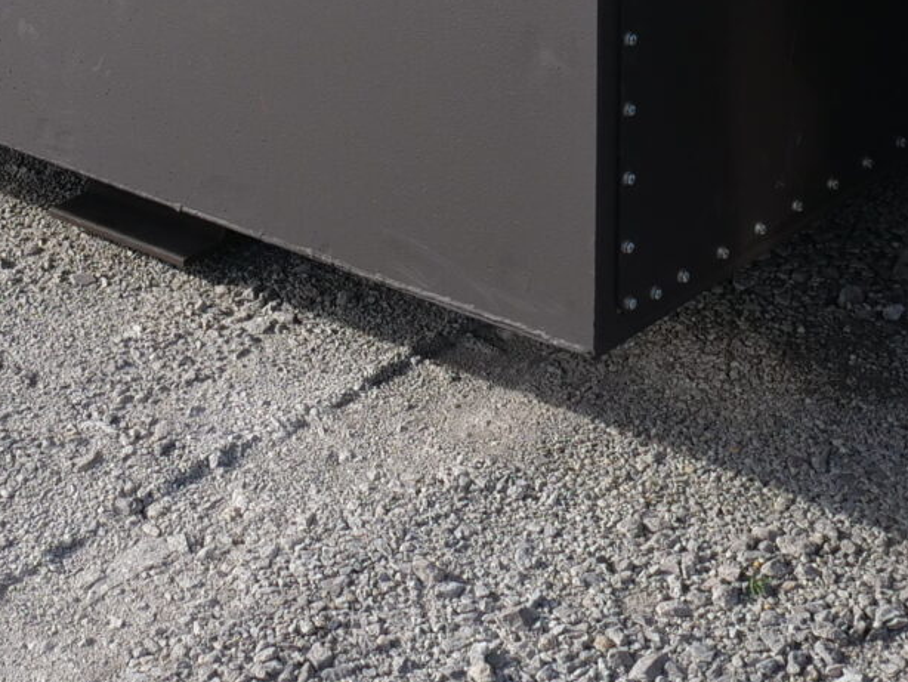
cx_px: 226
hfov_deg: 19.5
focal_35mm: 100
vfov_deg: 14.4
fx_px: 2624
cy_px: -112
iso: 200
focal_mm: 12
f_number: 7.1
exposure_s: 1/400
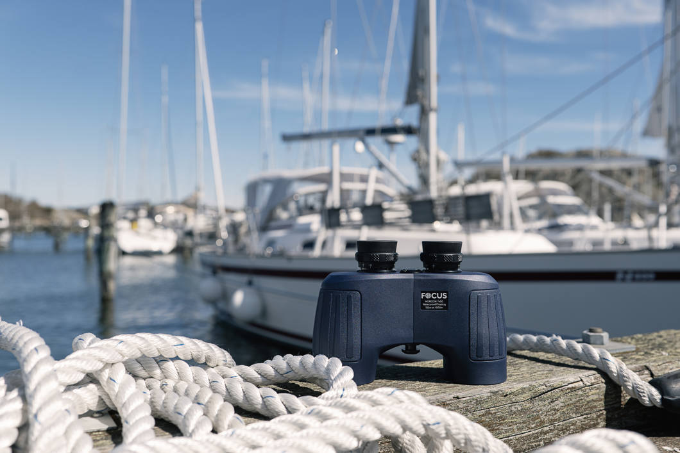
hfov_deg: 53.1
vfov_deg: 36.9
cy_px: 226
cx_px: 340
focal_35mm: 36
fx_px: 680
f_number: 4.5
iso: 100
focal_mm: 35
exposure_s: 1/3200
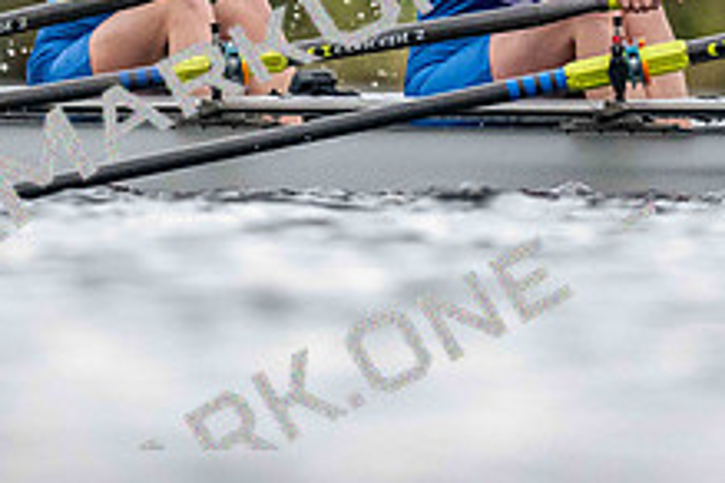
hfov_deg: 1.3
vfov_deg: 0.9
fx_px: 32059
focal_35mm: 1592
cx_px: 444
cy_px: -117
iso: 5000
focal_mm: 600
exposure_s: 1/2500
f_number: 4
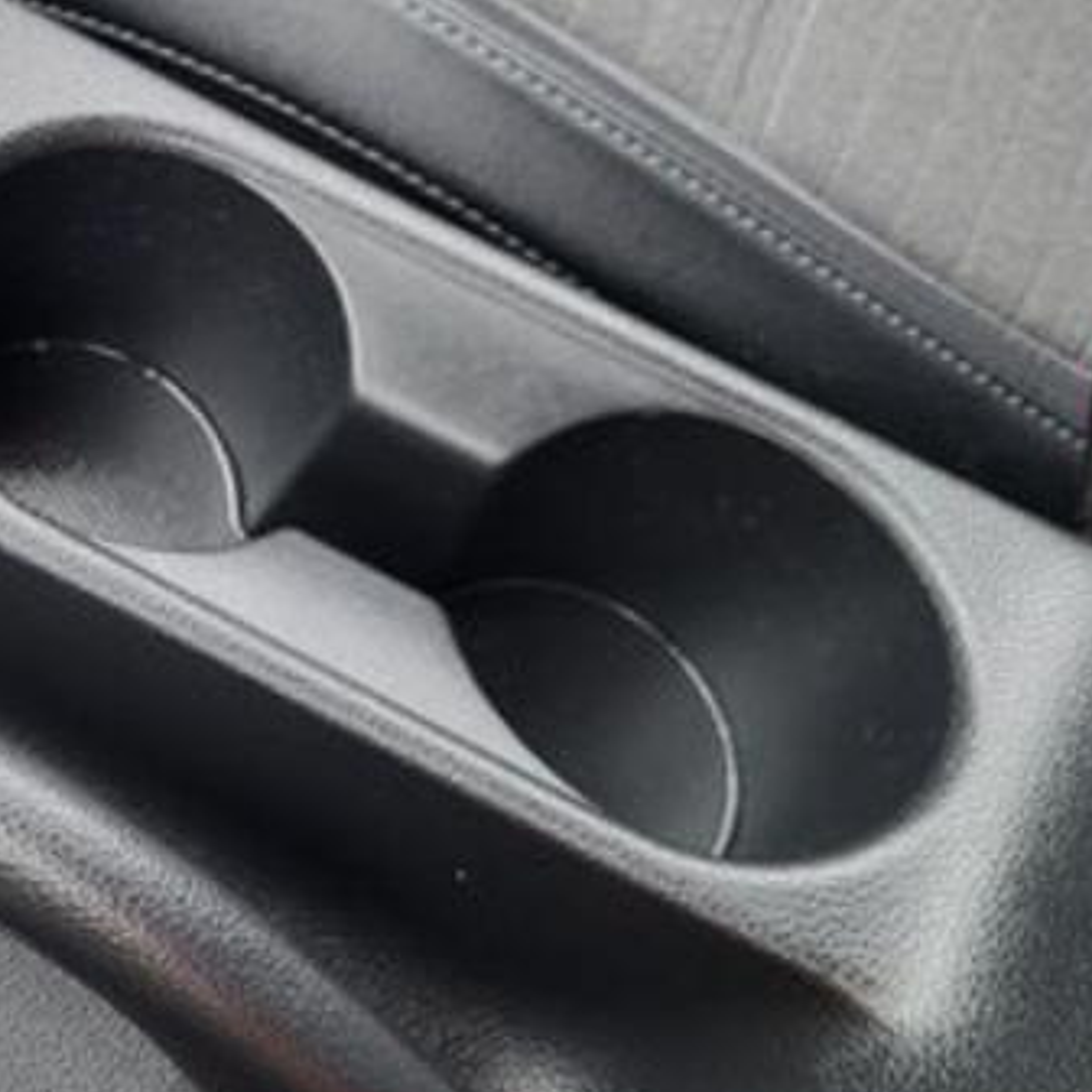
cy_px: 205
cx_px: -432
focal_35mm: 70
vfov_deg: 24.2
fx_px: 2498
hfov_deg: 21.6
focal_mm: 5.4
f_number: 1.8
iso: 200
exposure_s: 1/60
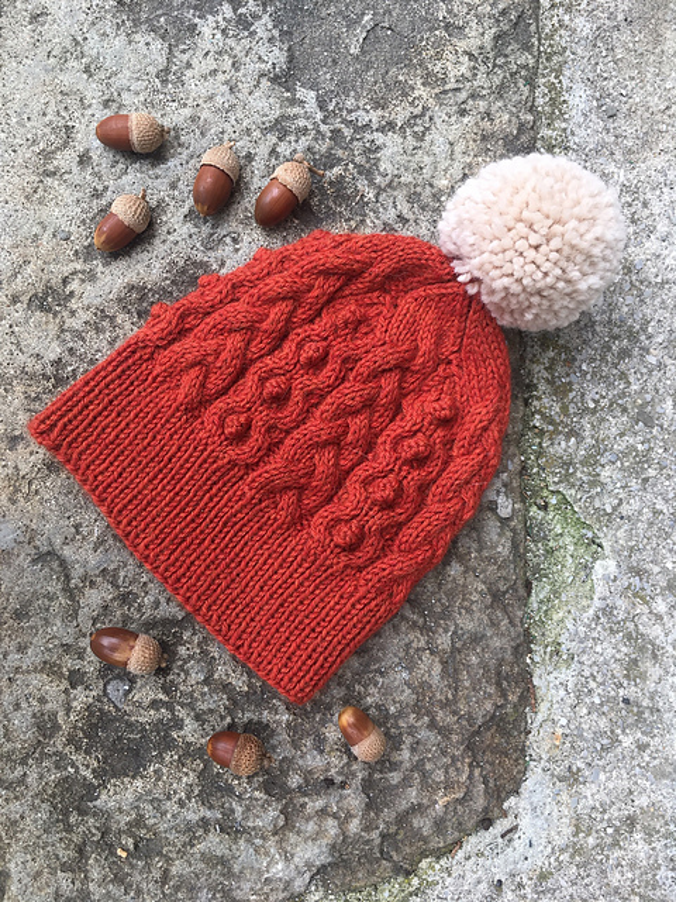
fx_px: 755
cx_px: 338
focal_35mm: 29
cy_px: 451
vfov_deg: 61.7
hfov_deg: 48.2
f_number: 2.2
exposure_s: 1/100
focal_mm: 4.15
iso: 25
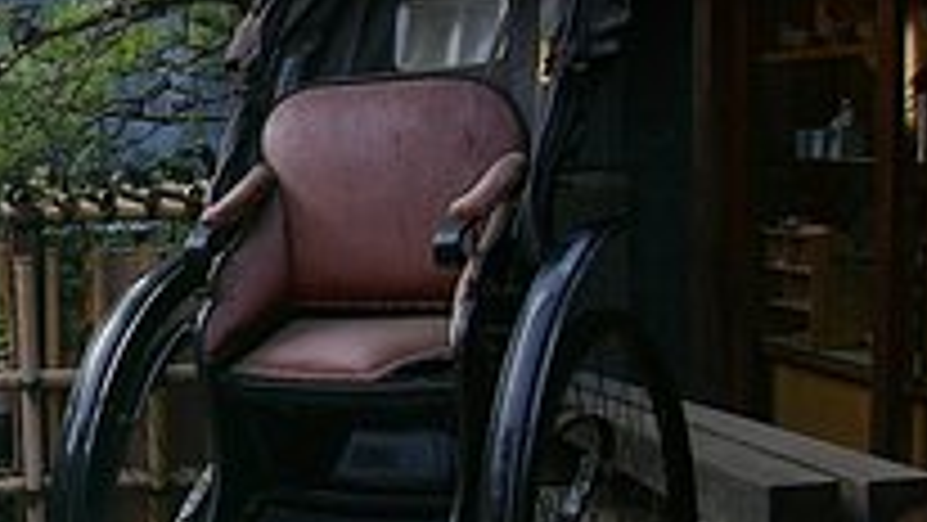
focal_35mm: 78
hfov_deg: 24.8
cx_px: -153
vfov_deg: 15.4
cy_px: 392
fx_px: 1918
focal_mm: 20
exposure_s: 1/90
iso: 200
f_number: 4.5
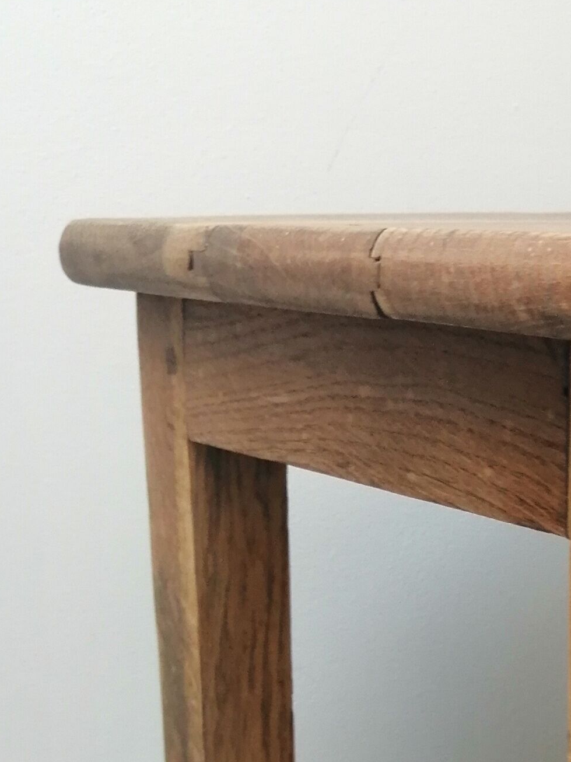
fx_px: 1430
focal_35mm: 65
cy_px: 926
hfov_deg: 21.4
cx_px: 635
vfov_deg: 26.4
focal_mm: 3.64
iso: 80
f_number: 1.8
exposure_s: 1/33.3
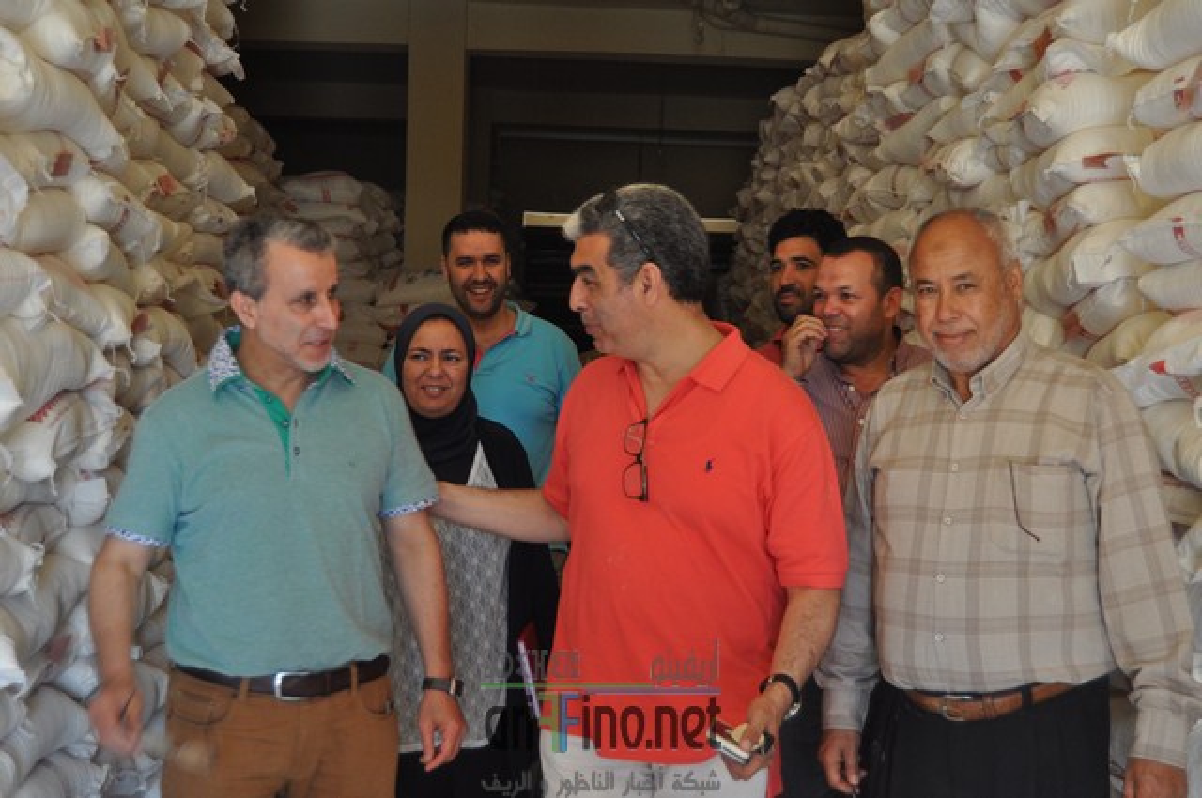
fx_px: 1601
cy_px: 399
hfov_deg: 41.2
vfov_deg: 28.0
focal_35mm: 48
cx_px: 601
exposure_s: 1/60
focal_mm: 32
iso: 640
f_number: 4.5
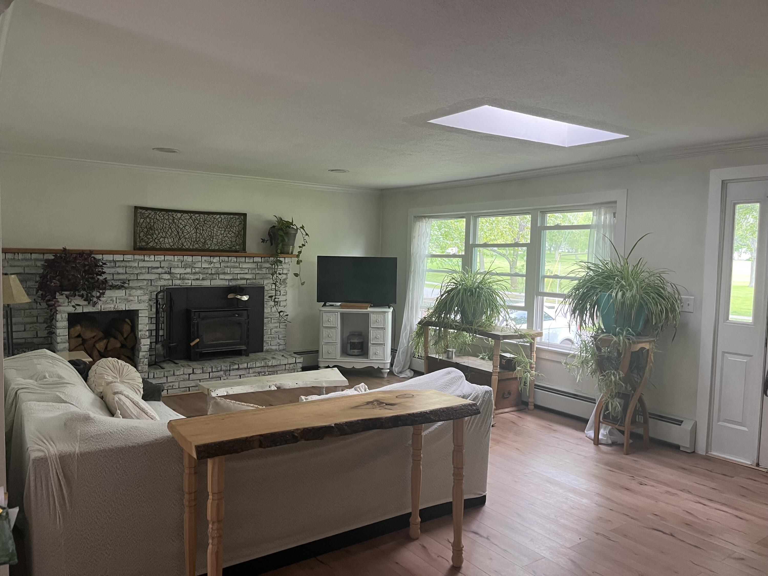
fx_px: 577
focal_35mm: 26
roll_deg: -1.1
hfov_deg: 67.3
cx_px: 384
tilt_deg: -4.0
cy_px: 288
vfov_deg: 53.1
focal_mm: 5.1
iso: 160
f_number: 1.6
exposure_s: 1/60
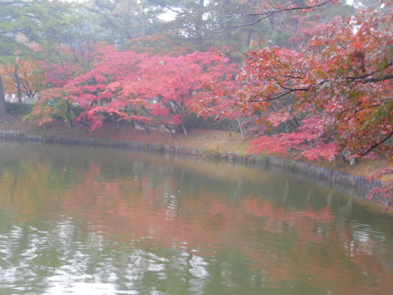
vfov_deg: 24.0
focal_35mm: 61
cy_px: 148
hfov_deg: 31.7
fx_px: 693
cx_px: 196
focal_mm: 11
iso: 400
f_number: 4.5
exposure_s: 1/8
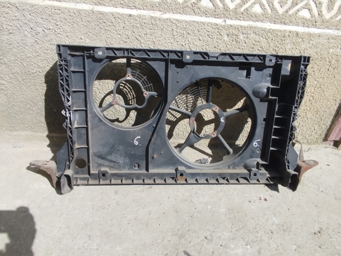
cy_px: 128
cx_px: 170
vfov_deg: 61.1
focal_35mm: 22
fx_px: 217
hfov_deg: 76.4
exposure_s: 1/1381
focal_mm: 1.65
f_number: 2.2
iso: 50
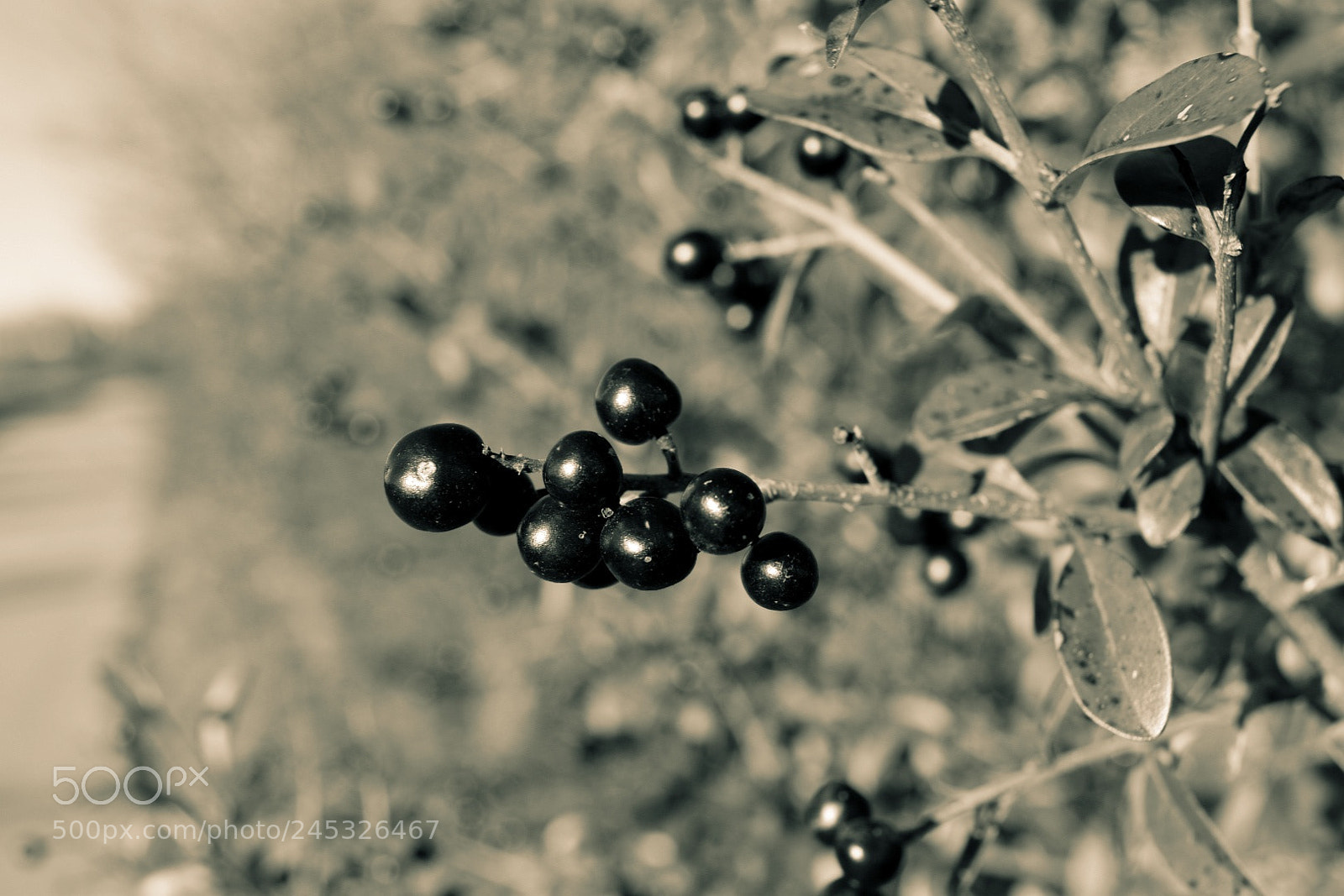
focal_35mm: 45
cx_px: 672
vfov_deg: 29.9
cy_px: 448
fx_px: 1680
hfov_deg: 43.6
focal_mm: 30
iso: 200
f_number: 8
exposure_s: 1/250
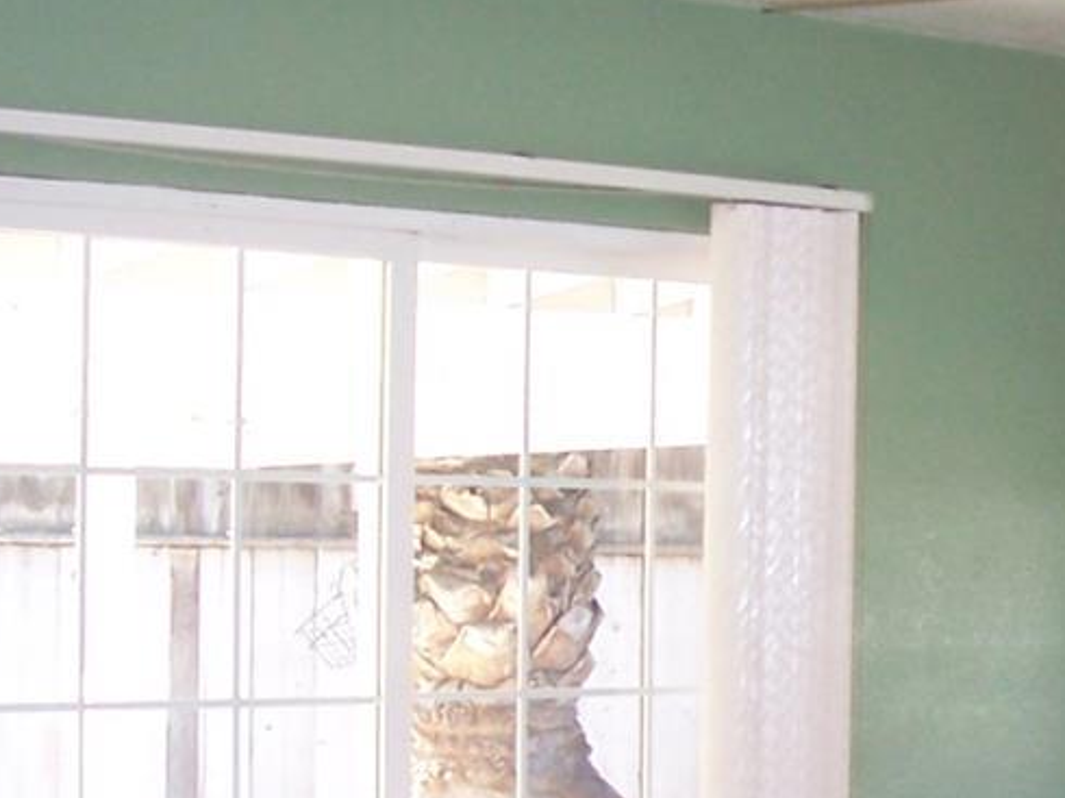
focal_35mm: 104
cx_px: 1004
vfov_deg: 14.0
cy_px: 787
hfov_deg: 18.5
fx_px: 3198
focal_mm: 5.6
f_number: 2.7
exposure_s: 1/60
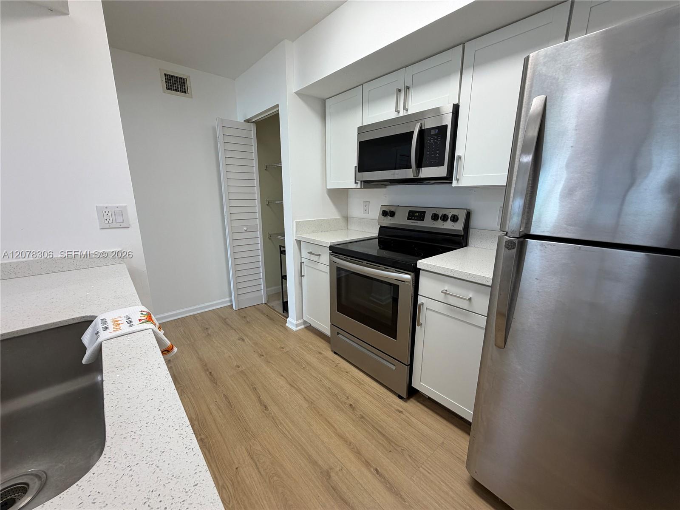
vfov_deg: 85.7
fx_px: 275
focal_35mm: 14
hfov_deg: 102.1
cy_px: 255
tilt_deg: -13.7
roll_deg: +0.5
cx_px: 340
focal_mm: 2.22
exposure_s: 1/120
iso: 125
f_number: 2.2
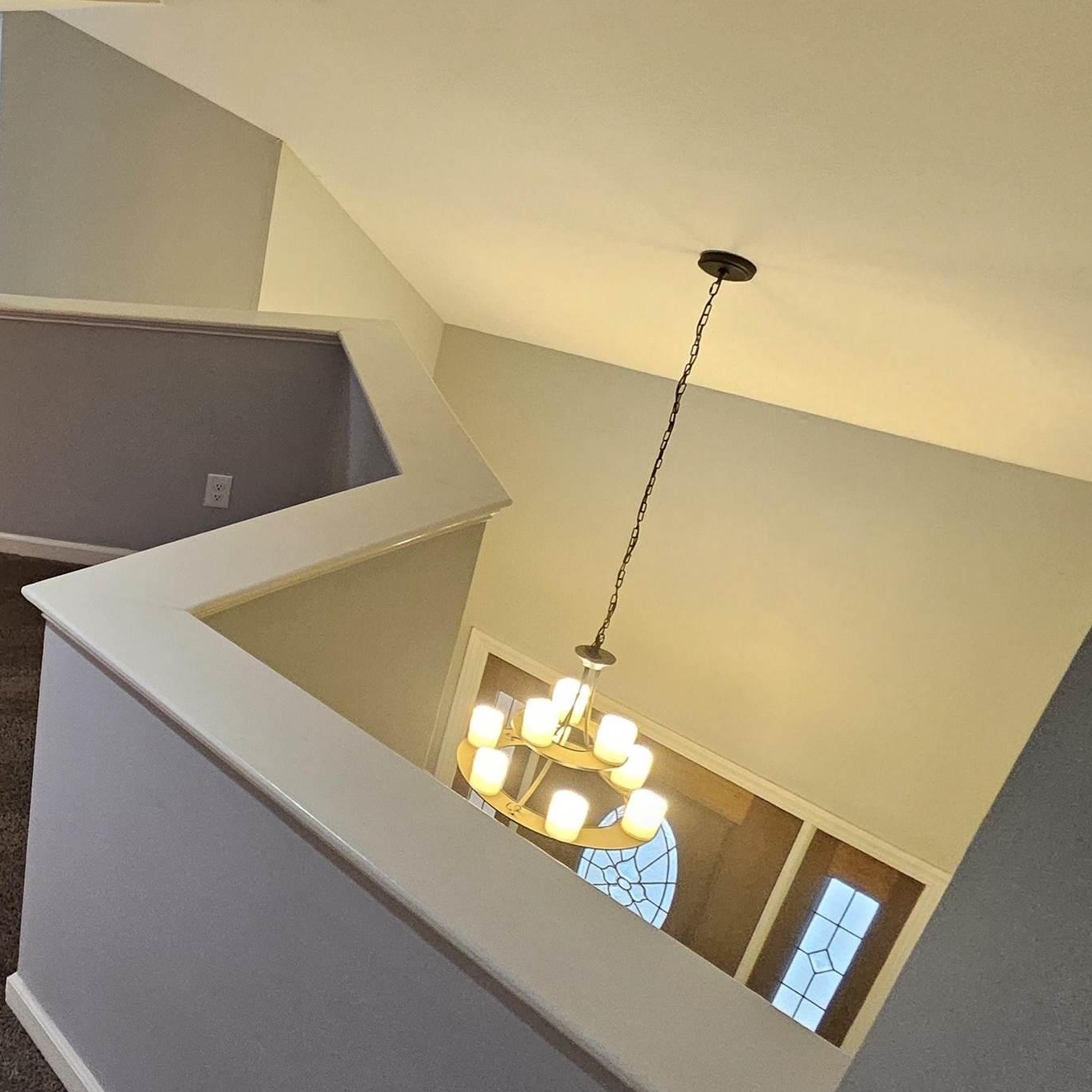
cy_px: 440
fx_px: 928
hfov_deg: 45.5
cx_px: -112
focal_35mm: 26
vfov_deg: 60.5
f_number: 2.2
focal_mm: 1.74
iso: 320
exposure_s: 1/60
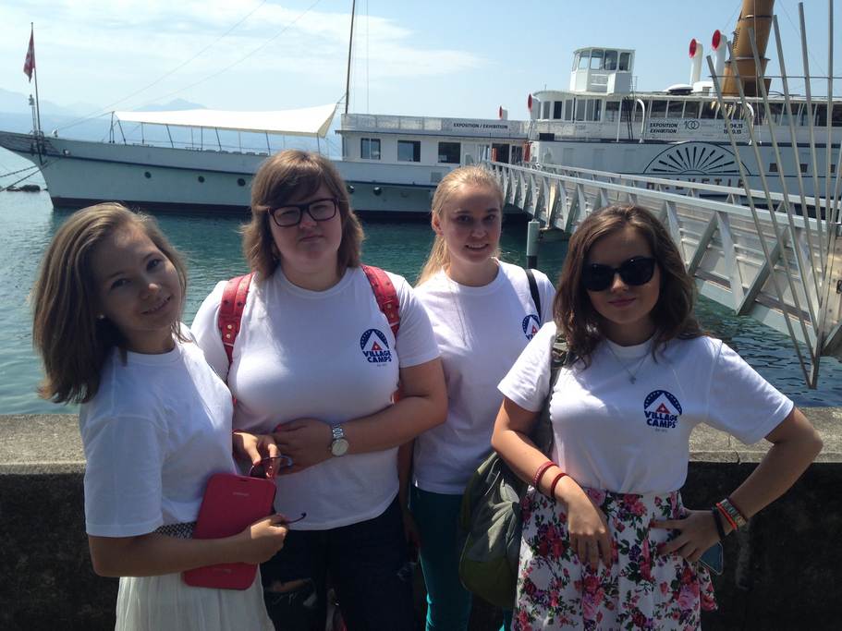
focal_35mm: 33
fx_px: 803
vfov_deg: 42.9
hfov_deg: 55.4
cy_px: 316
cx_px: 421
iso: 50
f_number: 2.4
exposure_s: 1/1466
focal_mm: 4.12
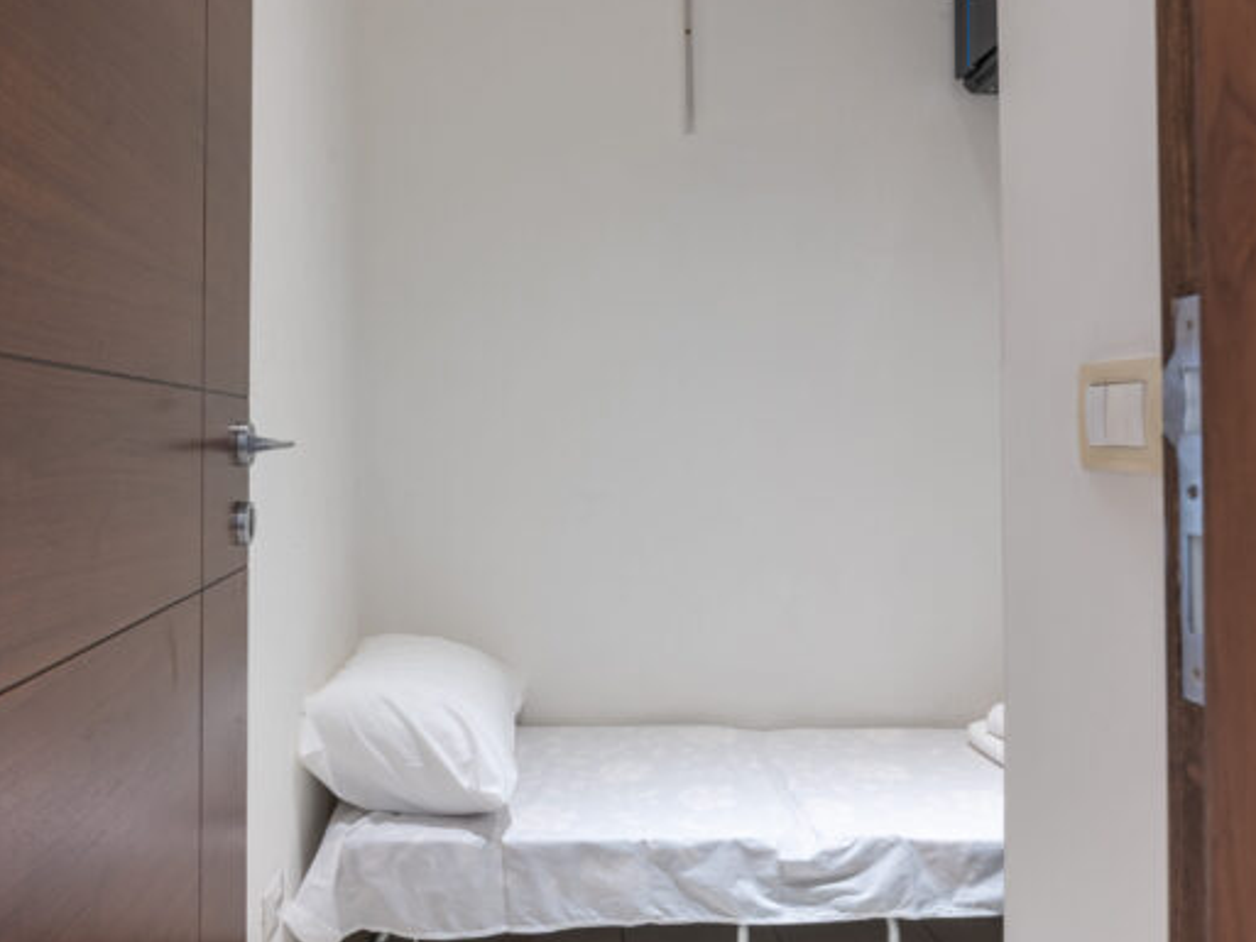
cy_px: 477
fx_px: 980
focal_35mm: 27
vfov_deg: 51.4
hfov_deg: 65.0
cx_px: 531
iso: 180
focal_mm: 24
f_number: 7.1
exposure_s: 1/25
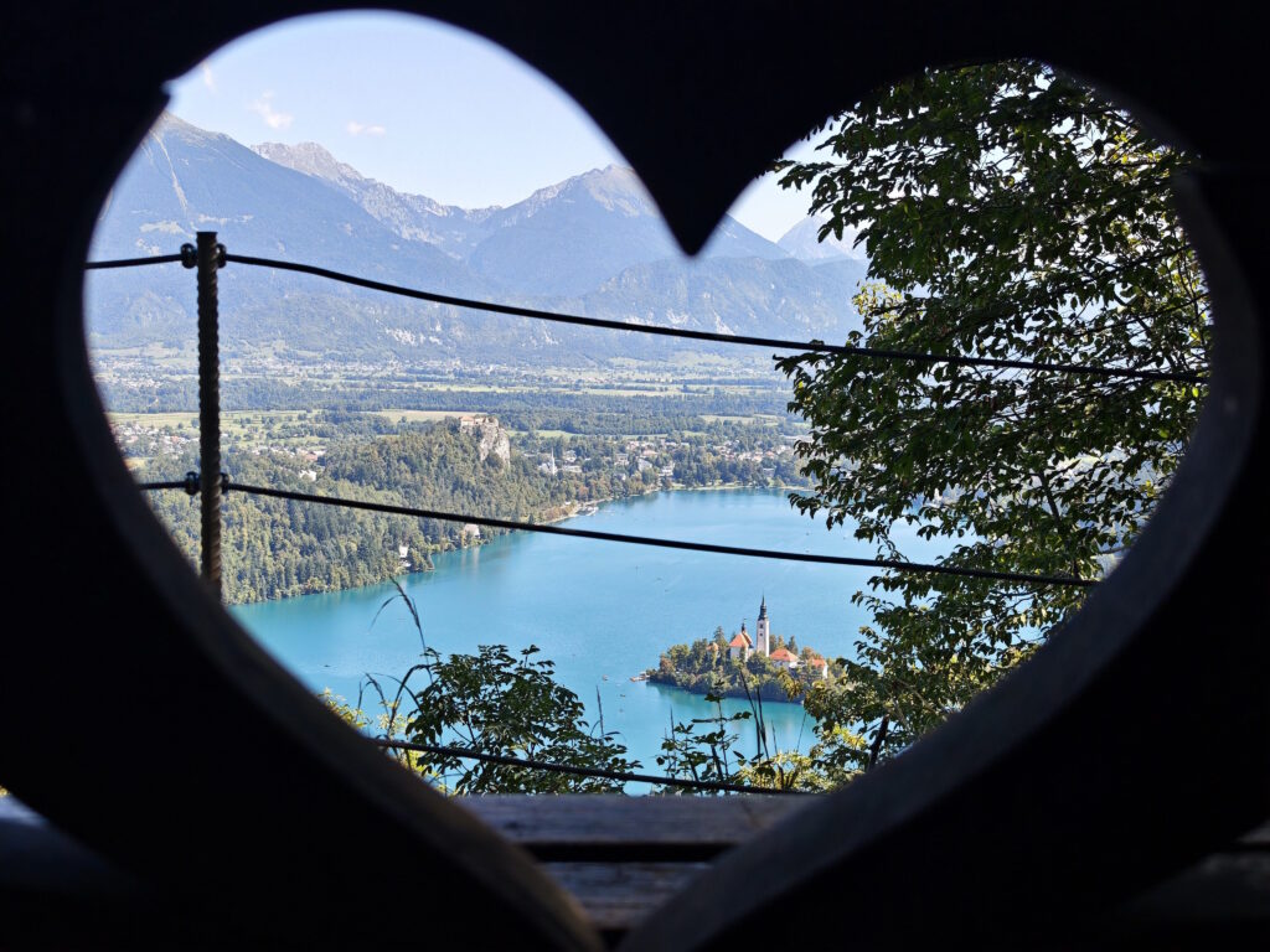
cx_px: 635
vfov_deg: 31.5
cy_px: 476
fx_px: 1688
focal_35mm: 46
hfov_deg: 41.2
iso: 50
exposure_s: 1/784
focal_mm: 8.72
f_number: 2
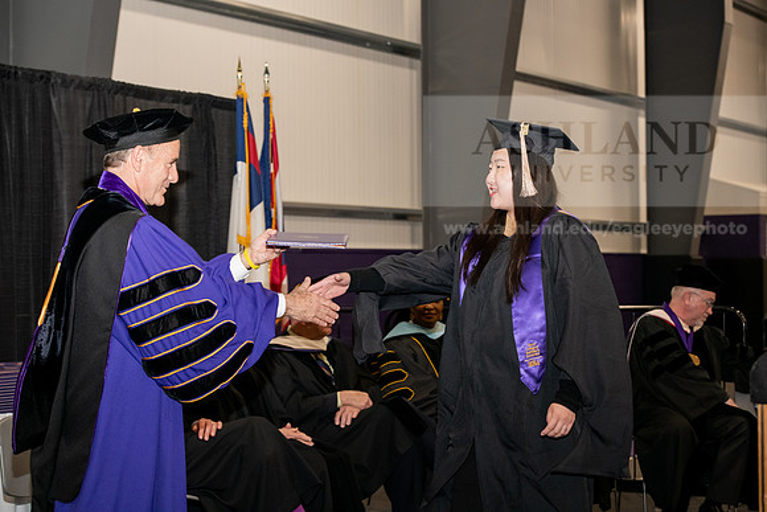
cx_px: 384
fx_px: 1598
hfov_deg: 27.0
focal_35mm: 75
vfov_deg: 18.2
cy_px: 256
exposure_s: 1/200
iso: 2000
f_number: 5.6
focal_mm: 75
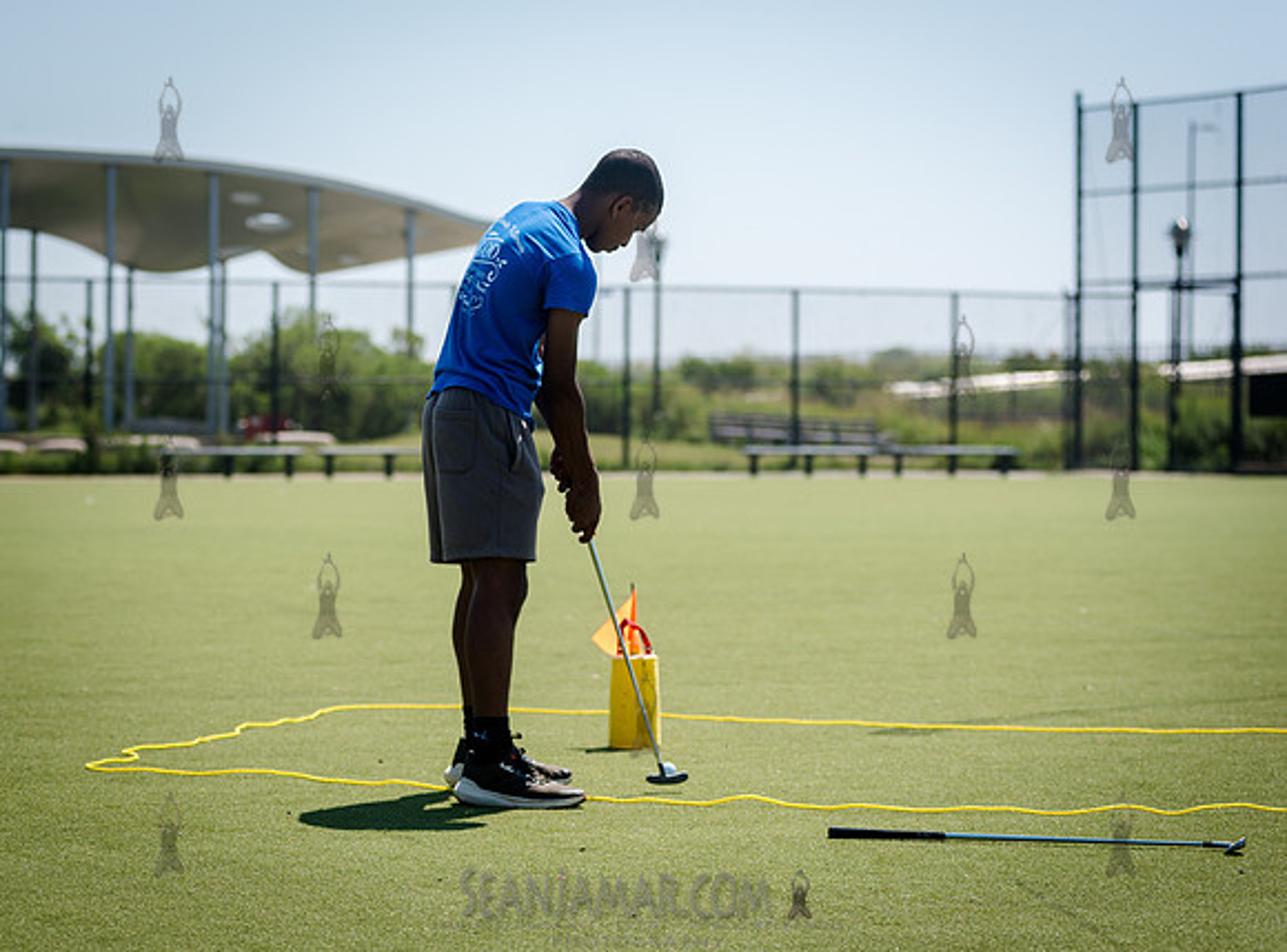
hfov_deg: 16.4
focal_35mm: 120
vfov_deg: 12.2
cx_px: 532
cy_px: 448
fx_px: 4456
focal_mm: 105
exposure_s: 1/1600
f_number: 4
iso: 100
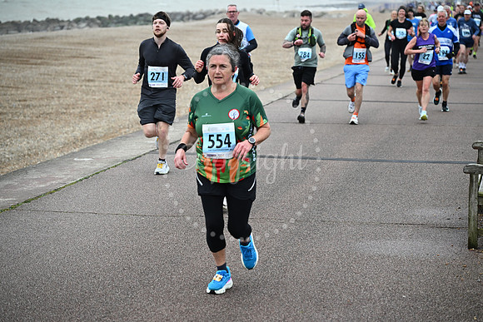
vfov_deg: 14.4
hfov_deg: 21.5
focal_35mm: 95
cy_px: 161
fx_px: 1275
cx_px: 242
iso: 500
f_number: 4
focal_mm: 95
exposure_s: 1/800
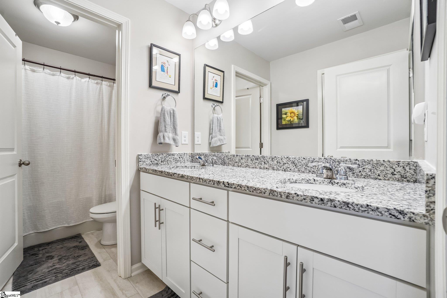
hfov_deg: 100.4
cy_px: 149
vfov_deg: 77.3
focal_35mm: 15
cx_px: 224
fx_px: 186
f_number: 8
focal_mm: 10
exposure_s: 1/25
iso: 400
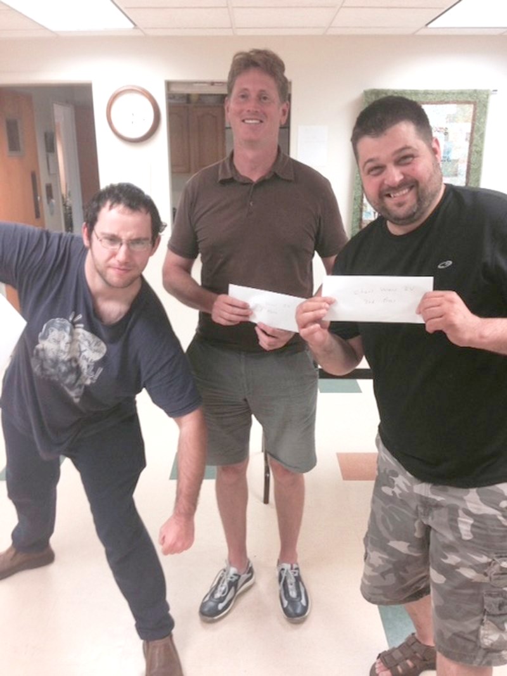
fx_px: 645
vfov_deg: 55.4
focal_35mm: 33
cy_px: 338
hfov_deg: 42.9
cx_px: 254
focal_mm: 4.12
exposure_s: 1/20
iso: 100
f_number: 2.4
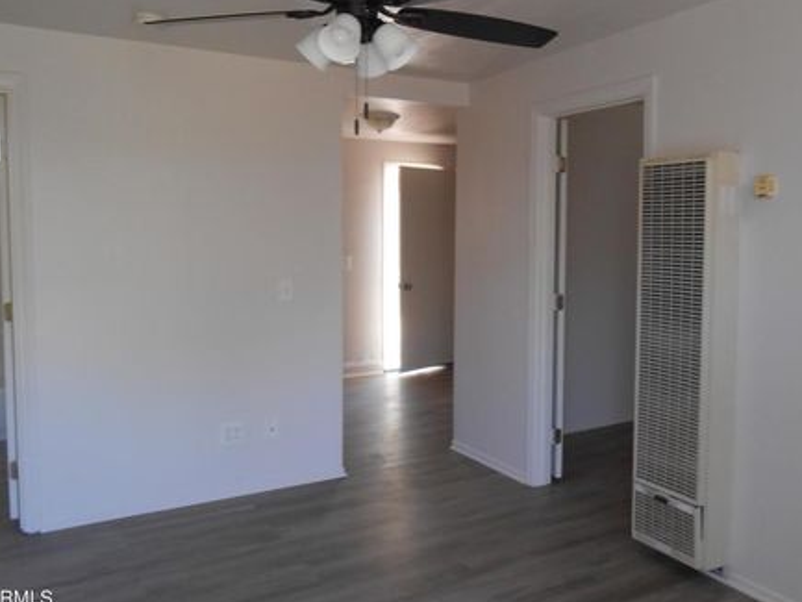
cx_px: 446
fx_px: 695
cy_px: 282
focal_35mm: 30
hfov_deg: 59.8
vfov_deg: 46.8
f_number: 3.5
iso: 200
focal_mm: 4.6
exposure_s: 1/30
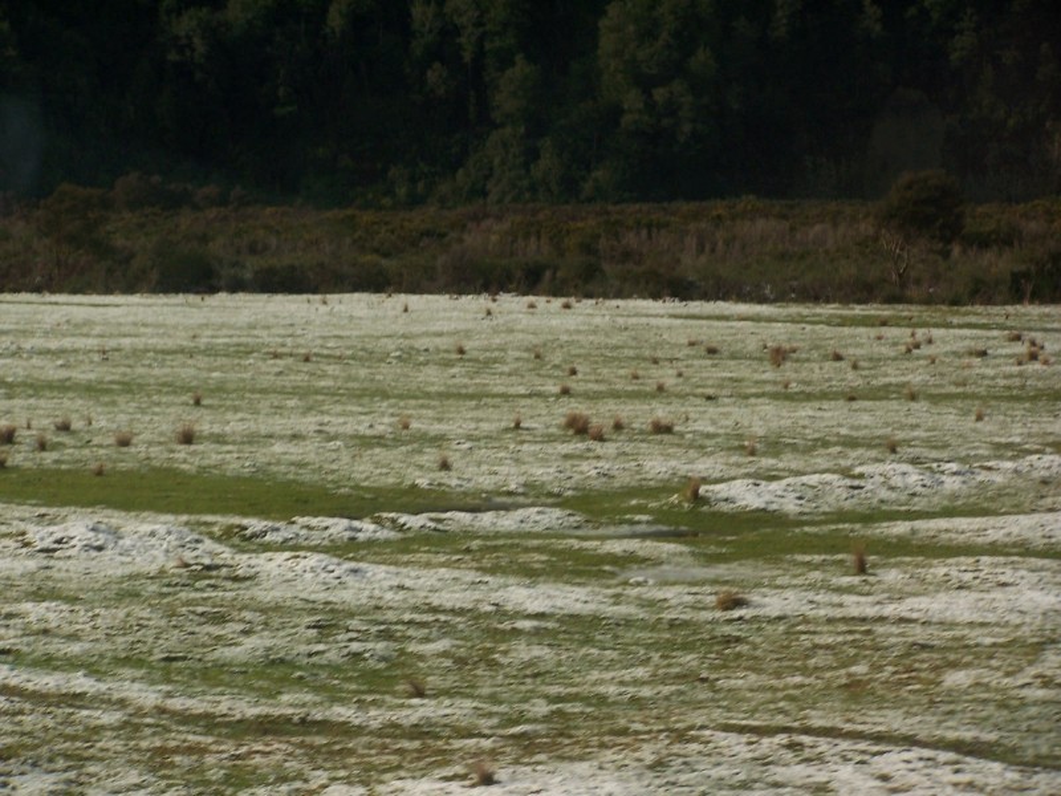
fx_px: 4260
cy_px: 398
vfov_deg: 10.7
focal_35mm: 139
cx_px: 530
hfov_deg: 14.2
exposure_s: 1/350
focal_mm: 23.1
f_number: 3.2
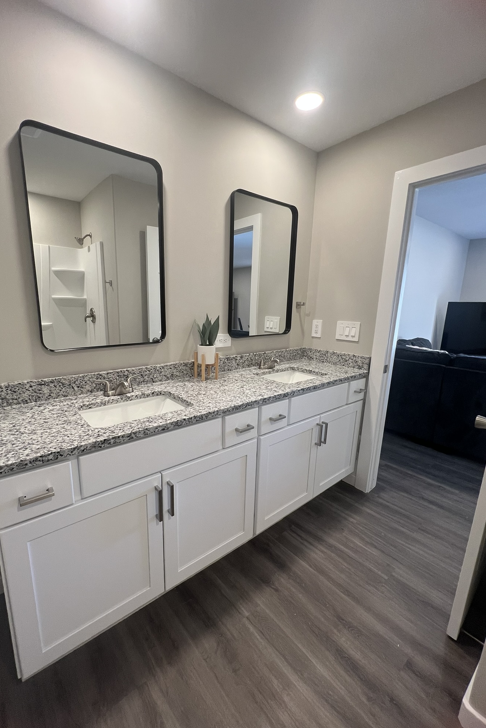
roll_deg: -1.8
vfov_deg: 104.2
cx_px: 216
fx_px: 283
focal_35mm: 14
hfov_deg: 80.9
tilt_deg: -12.4
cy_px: 368
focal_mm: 1.57
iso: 200
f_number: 1.8
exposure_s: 1/120
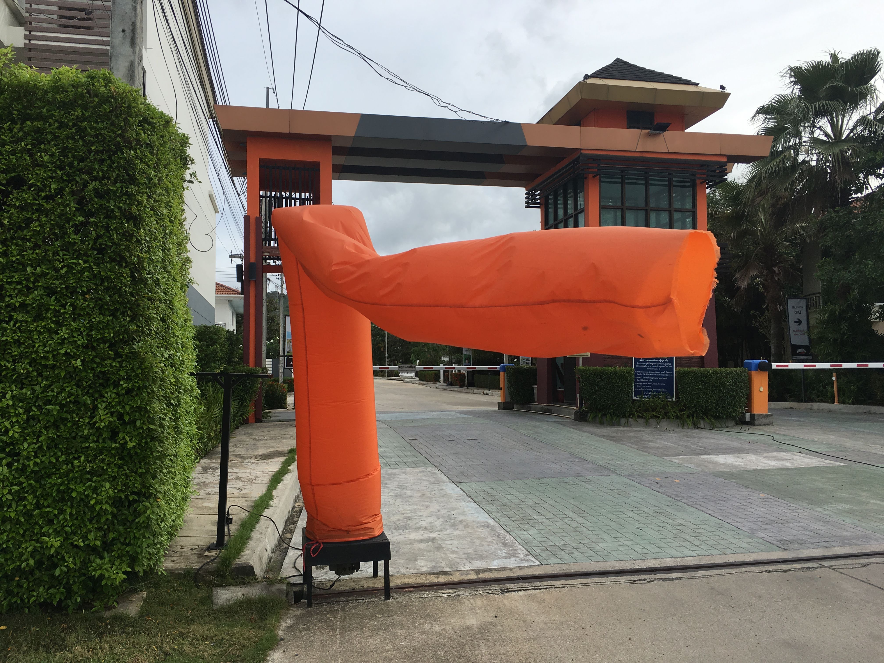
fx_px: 741
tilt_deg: +2.7
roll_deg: -1.0
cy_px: 332
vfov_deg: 48.2
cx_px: 442
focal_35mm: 29
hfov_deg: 61.7
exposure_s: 1/916
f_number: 2.2
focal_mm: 4.15
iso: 25
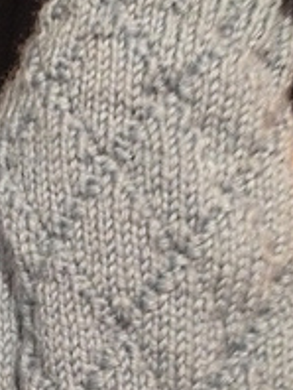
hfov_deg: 12.9
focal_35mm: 113
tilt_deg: -74.1
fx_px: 1273
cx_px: -39
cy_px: 315
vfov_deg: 17.2
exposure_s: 1/17
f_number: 2.4
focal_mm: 4.28
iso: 400
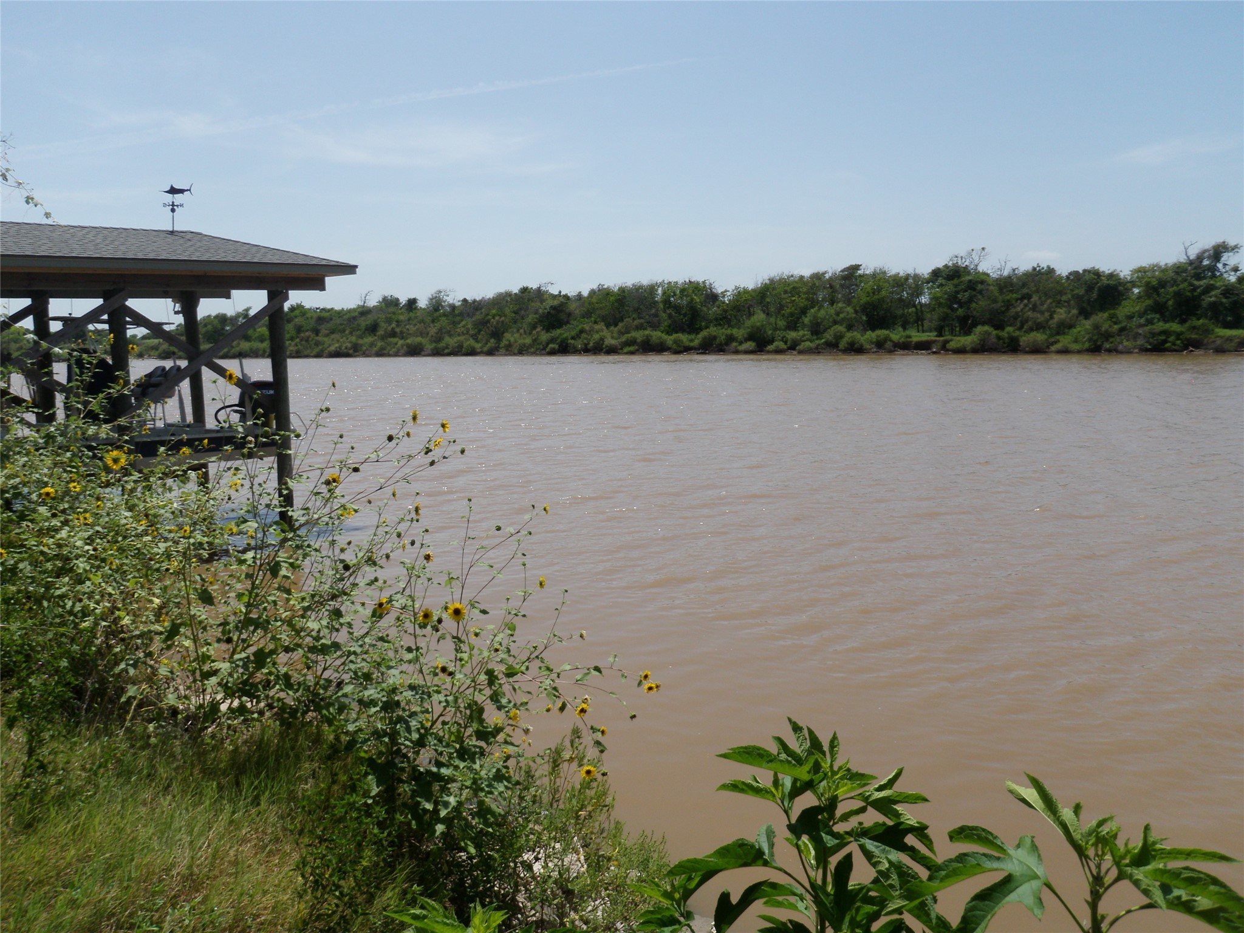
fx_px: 1006
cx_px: 622
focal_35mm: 28
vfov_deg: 49.7
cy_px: 466
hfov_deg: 63.4
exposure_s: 1/400
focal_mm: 5
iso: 50
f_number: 5
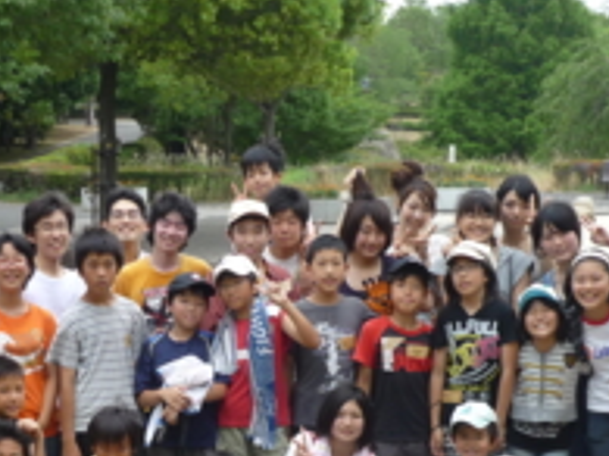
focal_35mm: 117
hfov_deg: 16.8
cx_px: 197
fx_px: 2057
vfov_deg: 12.6
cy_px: 398
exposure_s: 1/200
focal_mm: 8.4
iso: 100
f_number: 3.2
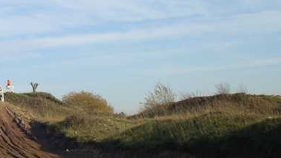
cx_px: 15
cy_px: 109
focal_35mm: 84
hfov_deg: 24.4
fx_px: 626
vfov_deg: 14.4
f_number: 6.9
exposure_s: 1/125
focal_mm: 5.7
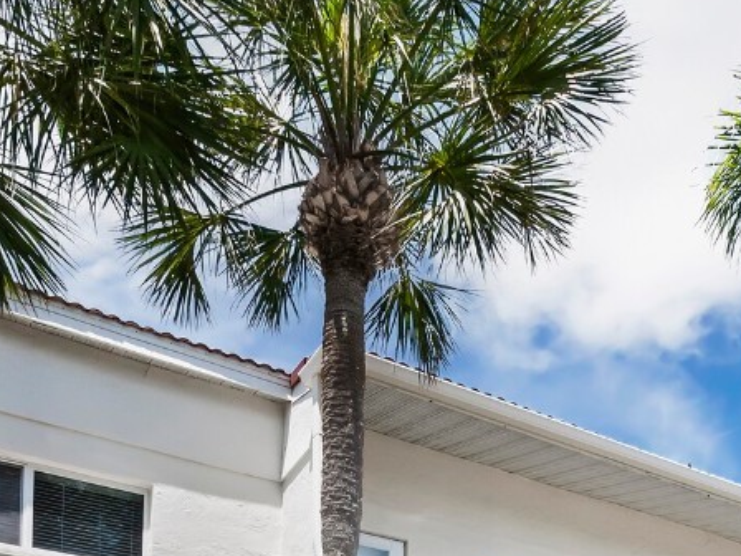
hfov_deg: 56.4
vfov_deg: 37.5
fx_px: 685
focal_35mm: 32
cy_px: 601
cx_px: 445
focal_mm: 7
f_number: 10
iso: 400
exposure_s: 1/160
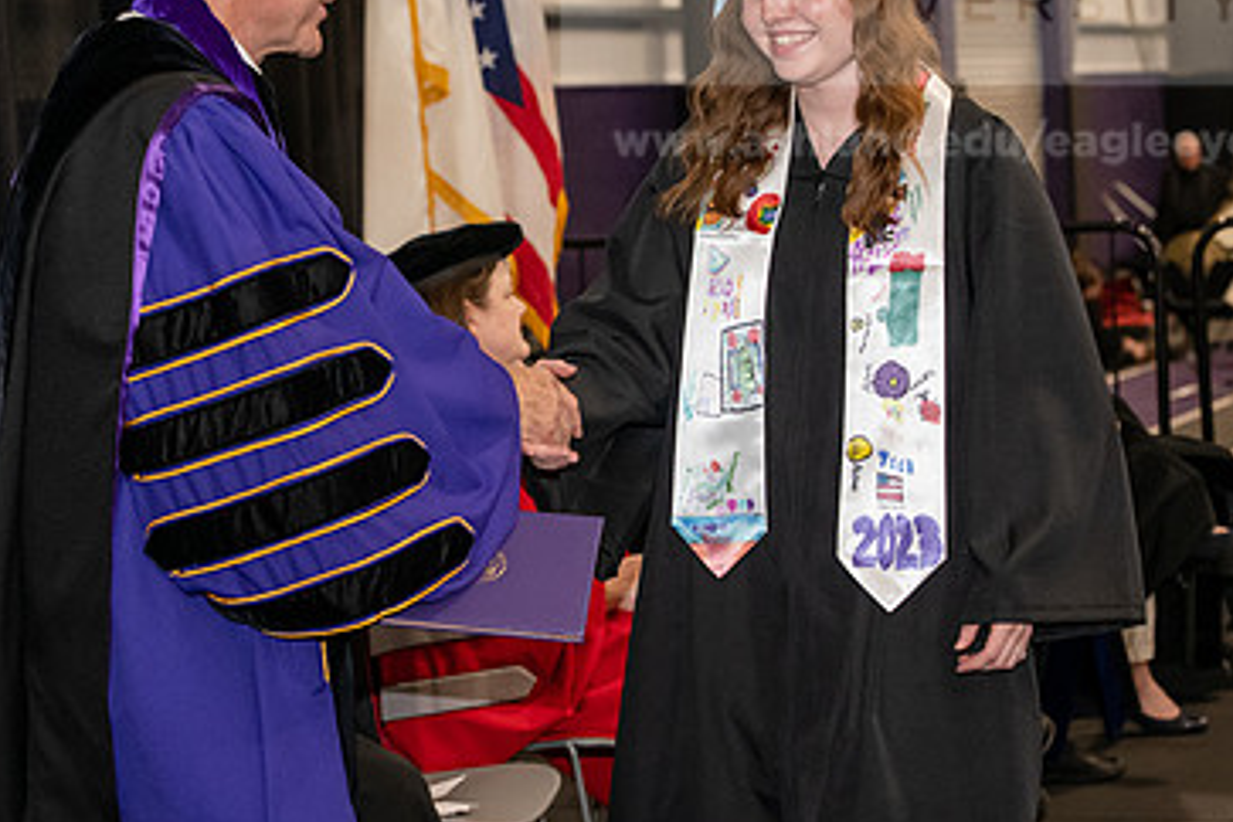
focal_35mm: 112
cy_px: 212
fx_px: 3836
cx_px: 459
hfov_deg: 18.2
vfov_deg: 12.2
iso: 2500
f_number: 5
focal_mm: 70
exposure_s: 1/200
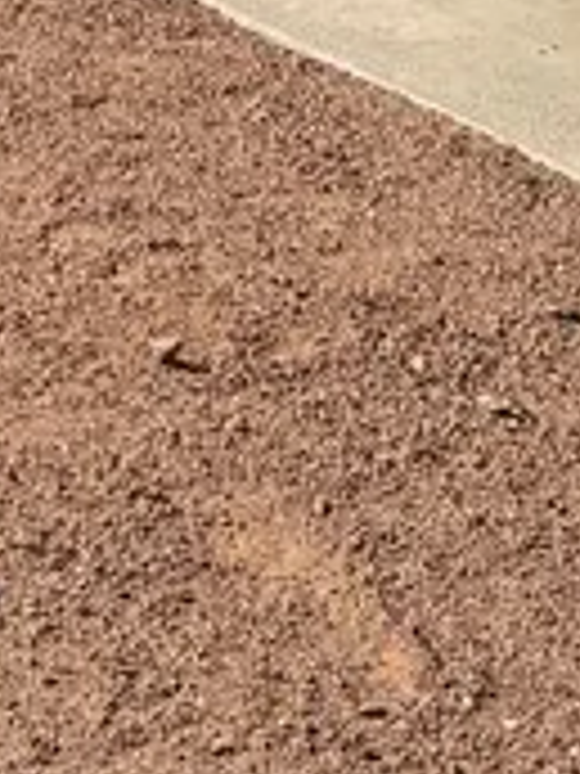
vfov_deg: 12.1
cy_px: -842
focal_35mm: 143
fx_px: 3195
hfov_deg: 10.2
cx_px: -85
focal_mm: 6.76
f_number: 1.78
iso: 80
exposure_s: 1/6711
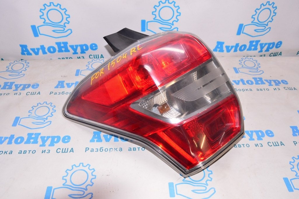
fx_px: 249
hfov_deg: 62.0
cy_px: 100
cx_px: 150
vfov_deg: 43.5
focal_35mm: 30
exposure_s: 1/160
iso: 1600
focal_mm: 20
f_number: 8
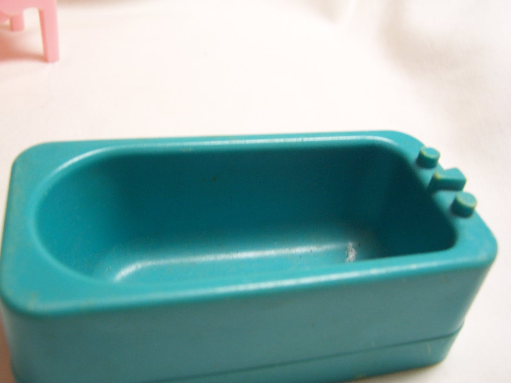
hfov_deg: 50.1
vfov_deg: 38.7
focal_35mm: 37
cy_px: 192
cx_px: 256
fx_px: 546
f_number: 2.8
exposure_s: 1/45
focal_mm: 5.6
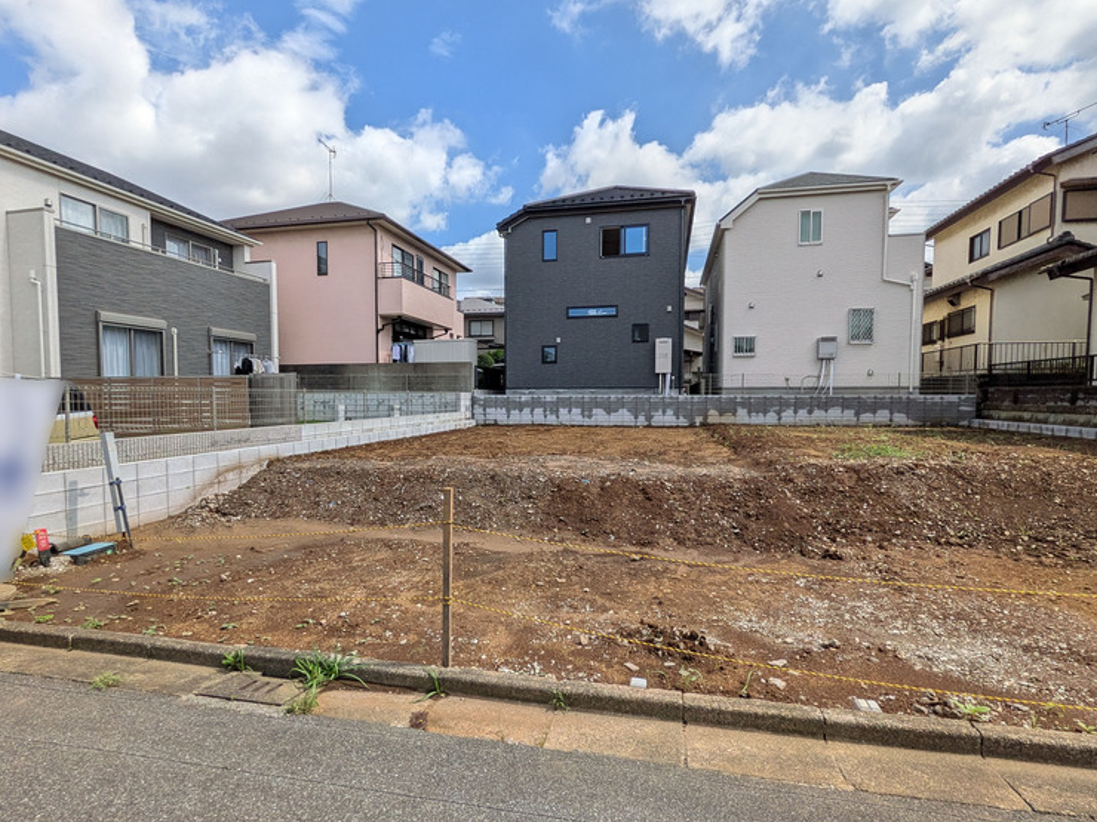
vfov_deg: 71.6
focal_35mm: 18
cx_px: 531
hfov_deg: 87.7
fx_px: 570
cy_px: 425
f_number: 2.2
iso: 51
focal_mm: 1.83
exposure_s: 1/2237
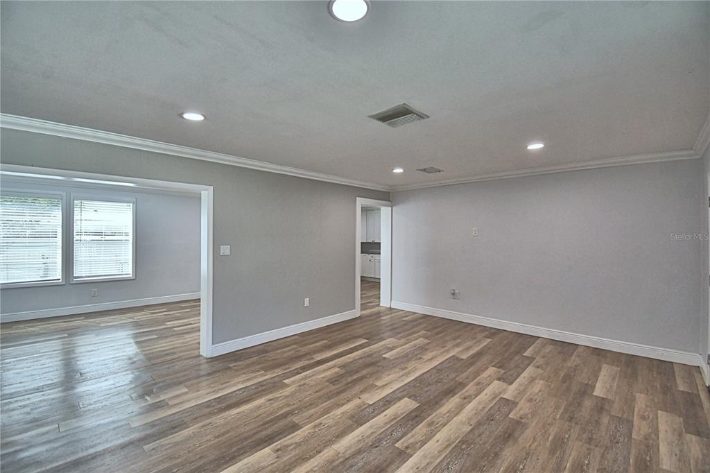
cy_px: 236
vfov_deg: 77.3
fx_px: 296
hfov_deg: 100.4
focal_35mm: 15
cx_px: 355
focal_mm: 10
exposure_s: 1/125
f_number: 4.5
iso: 320
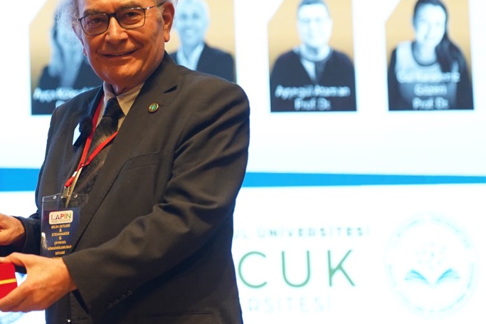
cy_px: 78
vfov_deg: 8.3
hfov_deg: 12.2
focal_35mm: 166
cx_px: -24
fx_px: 2240
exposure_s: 1/250
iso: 1600
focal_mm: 63
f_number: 2
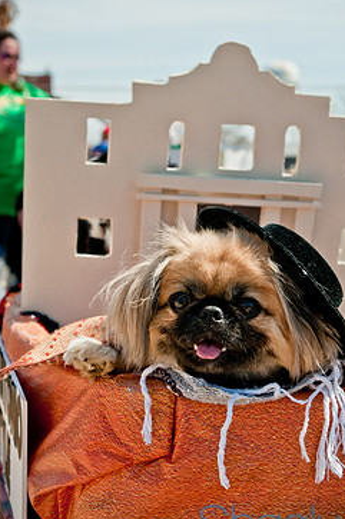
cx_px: 211
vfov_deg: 24.3
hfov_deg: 16.3
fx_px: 1205
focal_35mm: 84
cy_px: 273
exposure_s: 1/1600
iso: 400
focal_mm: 45
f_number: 5.6
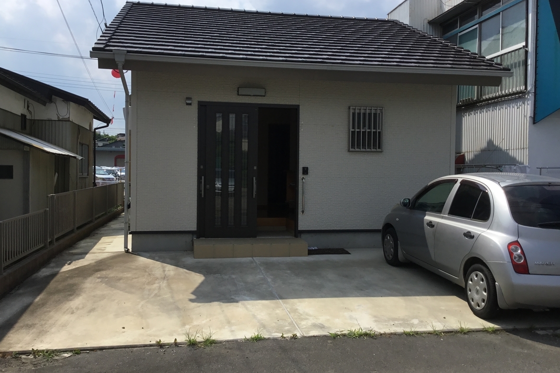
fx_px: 513
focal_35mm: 33
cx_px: 274
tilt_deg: -1.0
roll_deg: -0.7
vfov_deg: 40.0
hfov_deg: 57.2
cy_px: 177
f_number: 2.4
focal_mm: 3.3
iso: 25
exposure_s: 1/2092
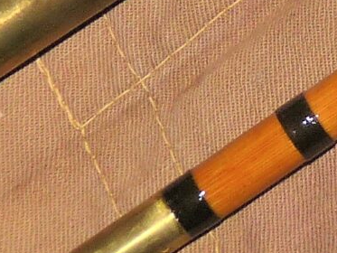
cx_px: 791
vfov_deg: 5.5
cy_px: -503
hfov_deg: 7.3
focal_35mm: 254
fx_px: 2474
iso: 100
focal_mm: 6.5
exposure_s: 1/30
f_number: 3
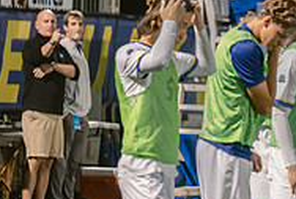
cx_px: 430
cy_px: 99
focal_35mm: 462
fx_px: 3805
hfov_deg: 4.4
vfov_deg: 3.0
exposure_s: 1/250
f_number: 2.8
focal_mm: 150
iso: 2500
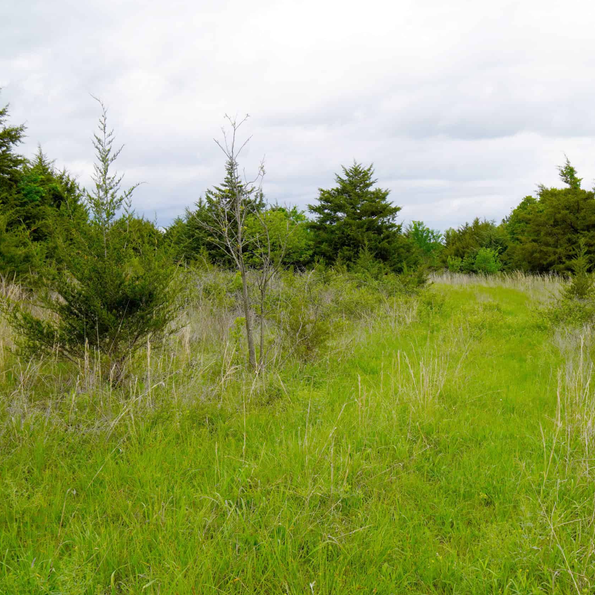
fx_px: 758
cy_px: 297
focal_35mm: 39
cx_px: 406
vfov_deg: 42.8
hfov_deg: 42.2
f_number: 8
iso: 100
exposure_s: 1/125
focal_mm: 20
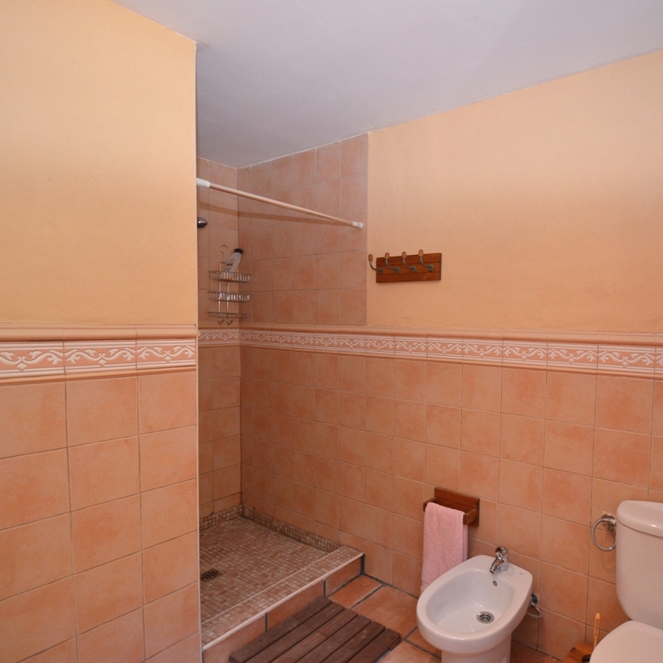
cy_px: 332
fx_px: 433
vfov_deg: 74.8
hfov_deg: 73.0
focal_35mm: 20
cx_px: 431
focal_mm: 10
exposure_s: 1/60
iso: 800
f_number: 4
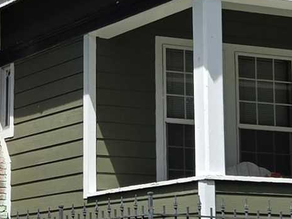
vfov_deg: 9.7
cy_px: 64
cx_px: -27
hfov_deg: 12.7
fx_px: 1290
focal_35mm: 153
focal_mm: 5.4
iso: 40
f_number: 1.8
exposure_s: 1/2921
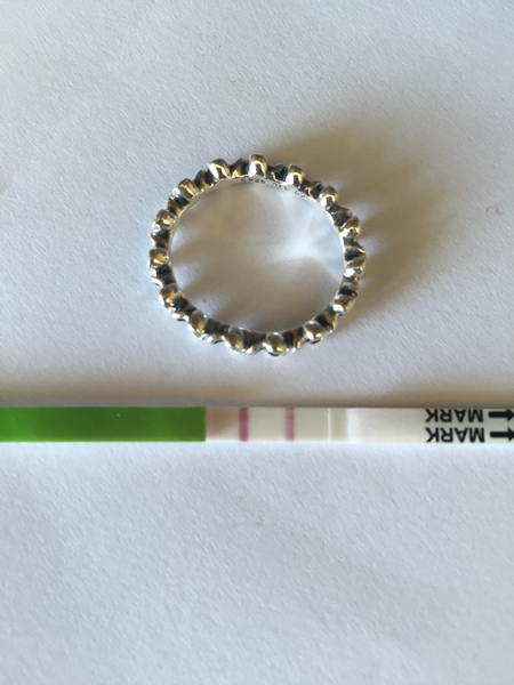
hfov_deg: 48.2
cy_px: 342
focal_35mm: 29
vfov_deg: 61.7
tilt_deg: -80.8
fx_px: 574
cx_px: 257
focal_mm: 4.15
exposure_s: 1/33
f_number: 2.2
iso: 80
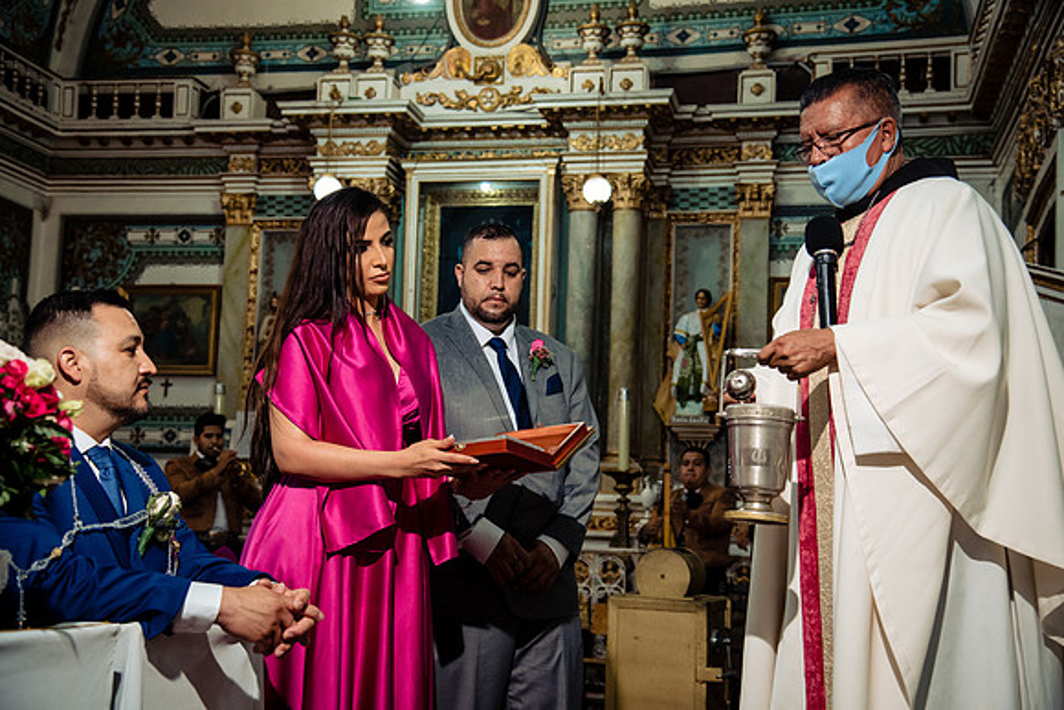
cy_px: 355
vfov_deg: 27.0
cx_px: 532
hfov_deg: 39.6
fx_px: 1478
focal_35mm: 50
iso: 2000
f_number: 5
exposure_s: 1/100
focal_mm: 50
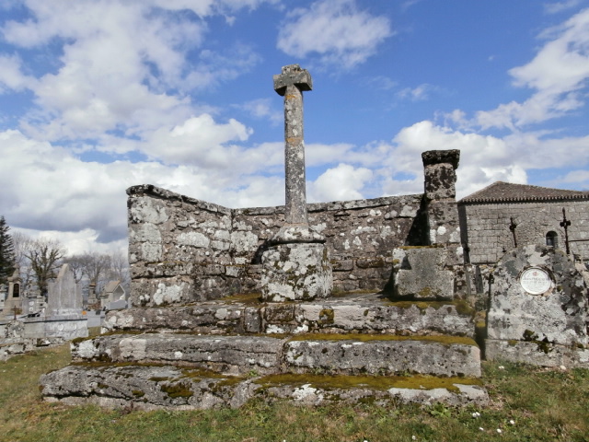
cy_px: 221
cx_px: 294
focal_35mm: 25
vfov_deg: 54.9
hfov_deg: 69.4
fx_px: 425
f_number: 8
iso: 100
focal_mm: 4.43
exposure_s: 1/320
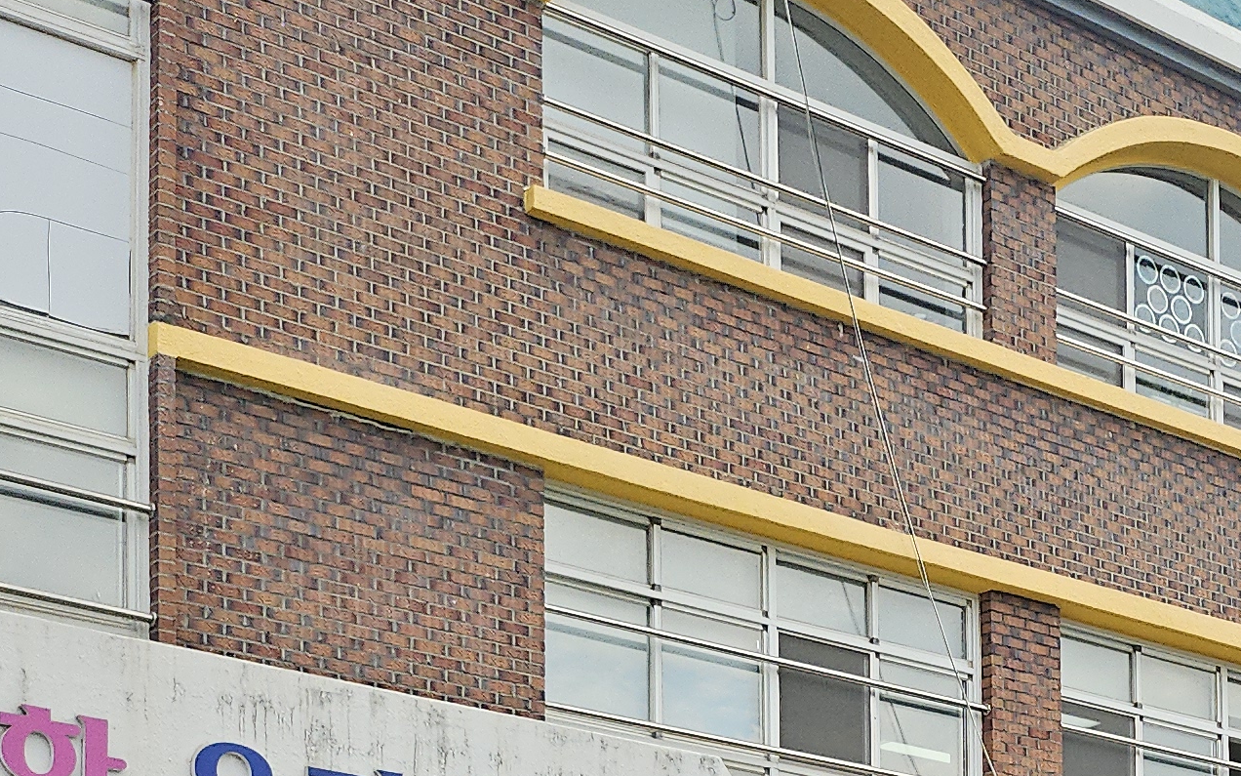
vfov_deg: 14.7
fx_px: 2706
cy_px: 1301
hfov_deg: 24.5
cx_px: 1270
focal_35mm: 80
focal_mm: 5
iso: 50
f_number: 1.8
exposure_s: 1/1242
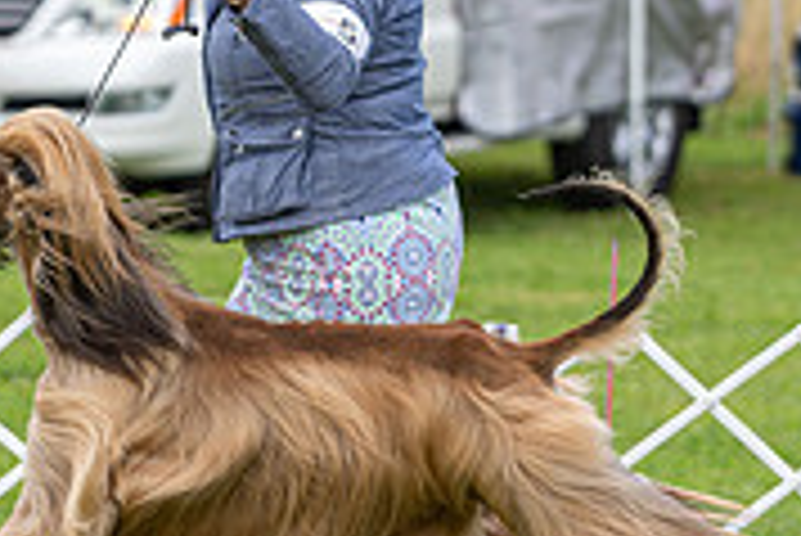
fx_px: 11891
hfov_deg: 3.9
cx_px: 202
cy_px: -34
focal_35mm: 534
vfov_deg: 2.6
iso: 250
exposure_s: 1/1000
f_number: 4
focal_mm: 164
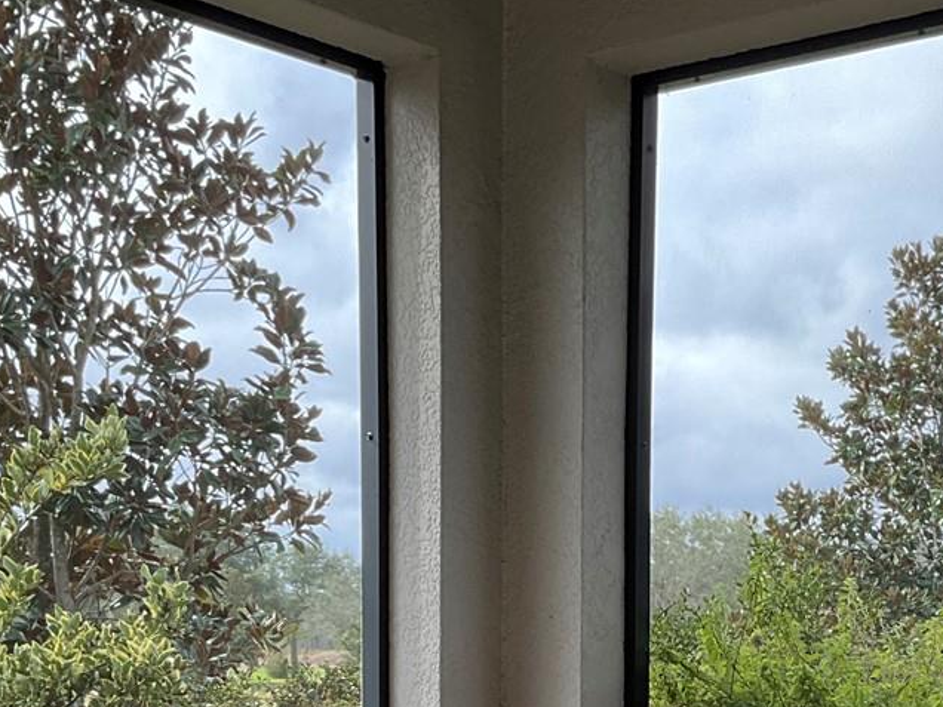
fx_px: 1989
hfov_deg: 26.5
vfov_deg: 19.1
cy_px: 832
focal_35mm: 73
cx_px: 632
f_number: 1.8
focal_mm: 3
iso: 25
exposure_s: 1/225
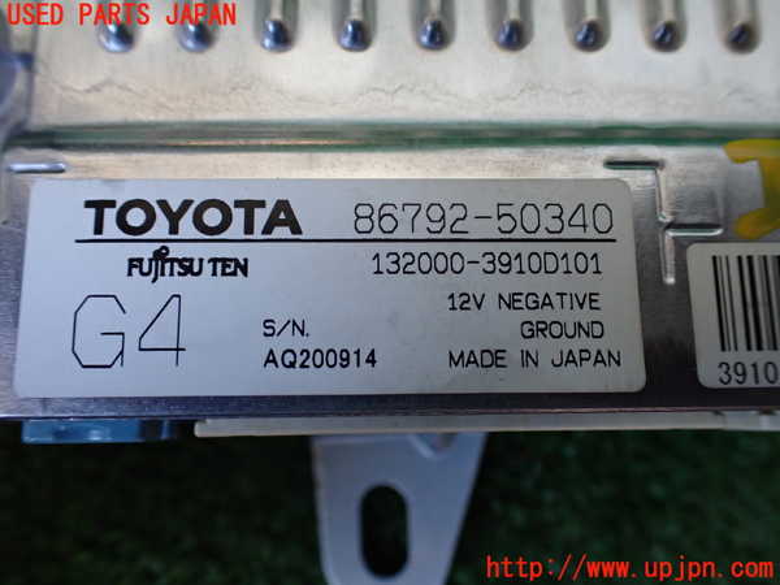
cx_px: 390
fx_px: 676
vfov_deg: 46.8
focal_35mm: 30
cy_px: 292
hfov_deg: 60.0
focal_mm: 5.4
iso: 400
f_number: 2.3
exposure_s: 1/125
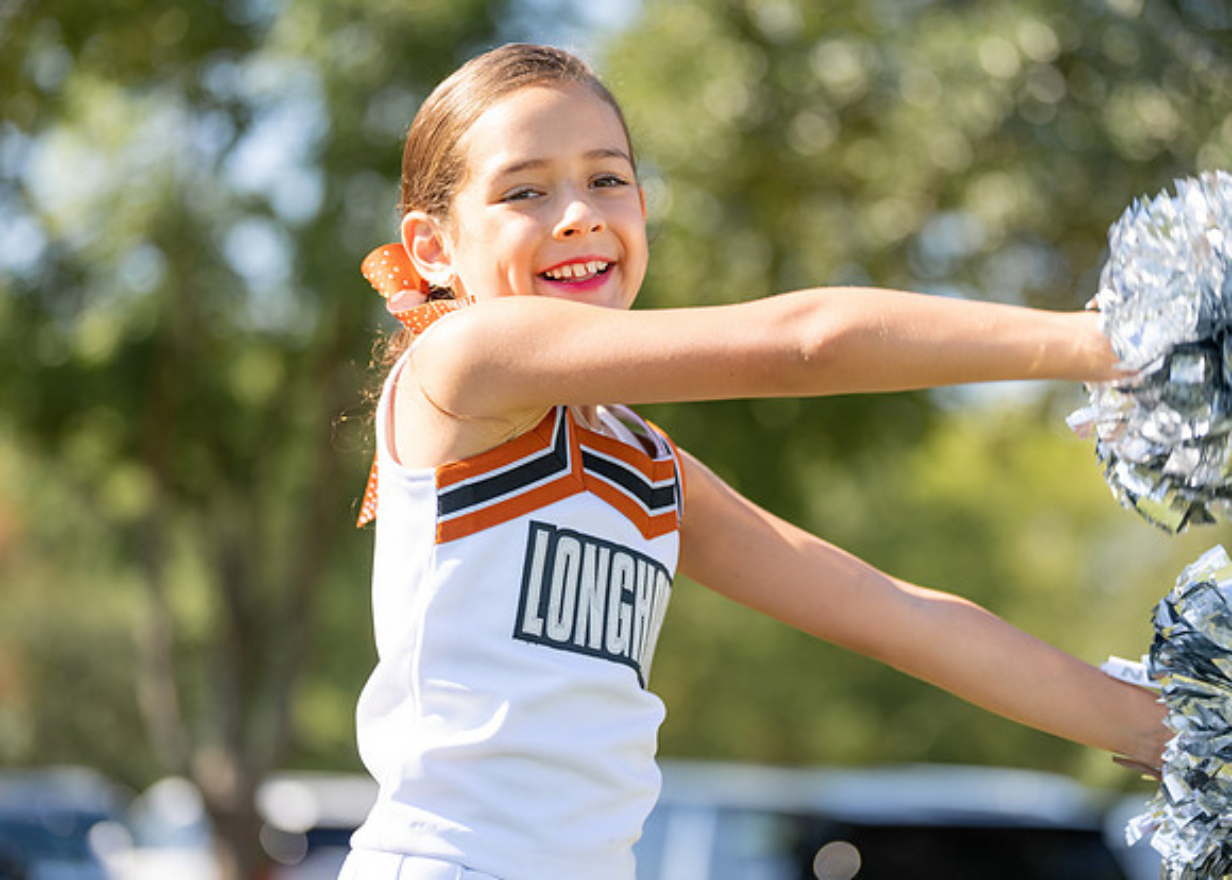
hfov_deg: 17.6
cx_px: 616
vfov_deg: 12.6
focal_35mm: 114
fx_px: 3973
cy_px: 440
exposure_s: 1/1000
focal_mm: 107
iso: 160
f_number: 2.8
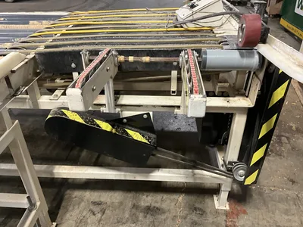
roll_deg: -0.3
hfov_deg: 61.7
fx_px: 254
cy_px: 114
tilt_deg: -33.9
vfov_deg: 48.2
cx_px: 152
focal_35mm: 29
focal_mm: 3
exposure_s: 1/40
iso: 320
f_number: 1.8
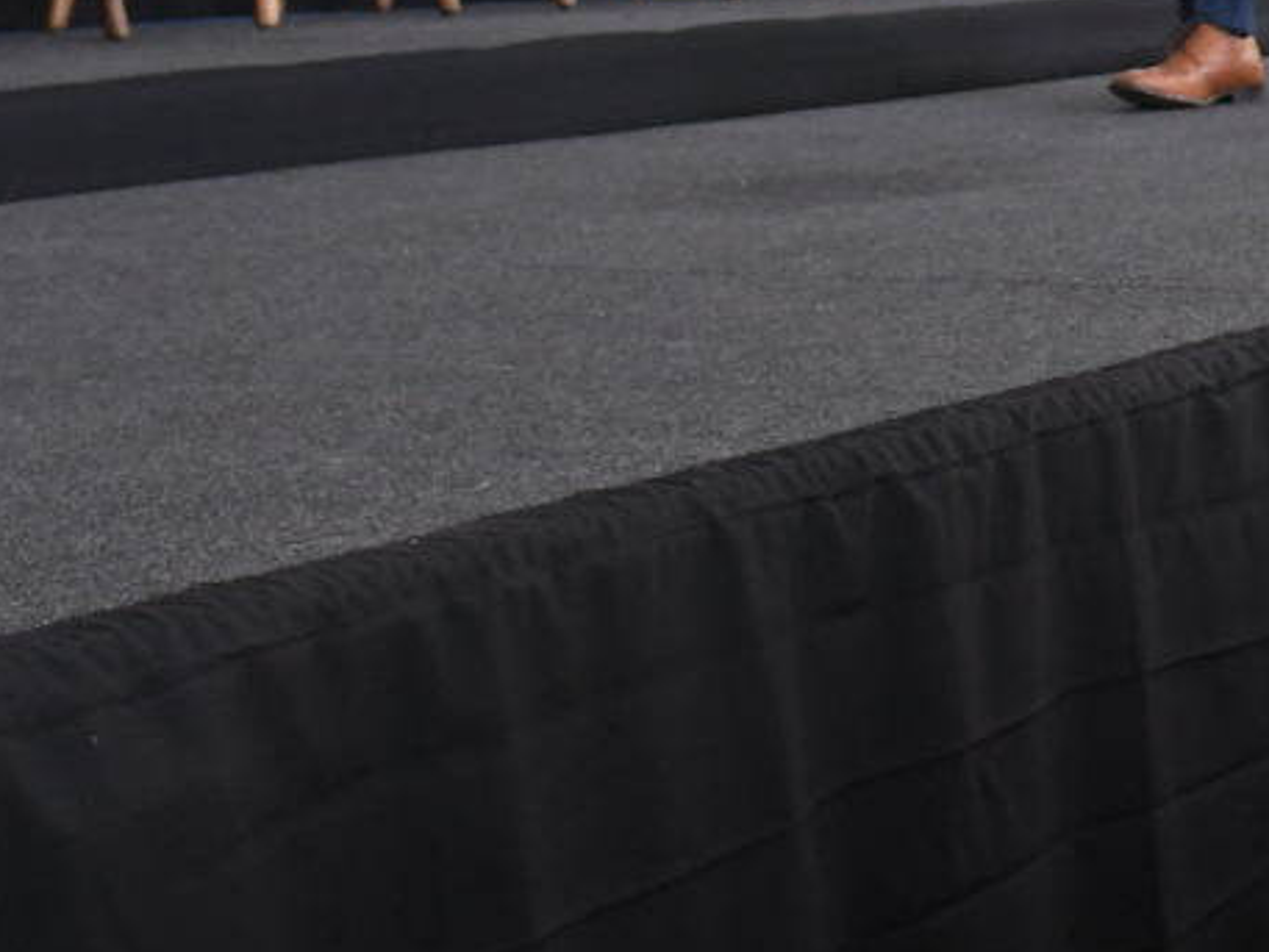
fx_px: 3374
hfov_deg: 18.9
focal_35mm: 92
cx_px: 1880
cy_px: 105
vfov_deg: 15.9
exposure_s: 1/125
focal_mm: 18
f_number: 8
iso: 1250
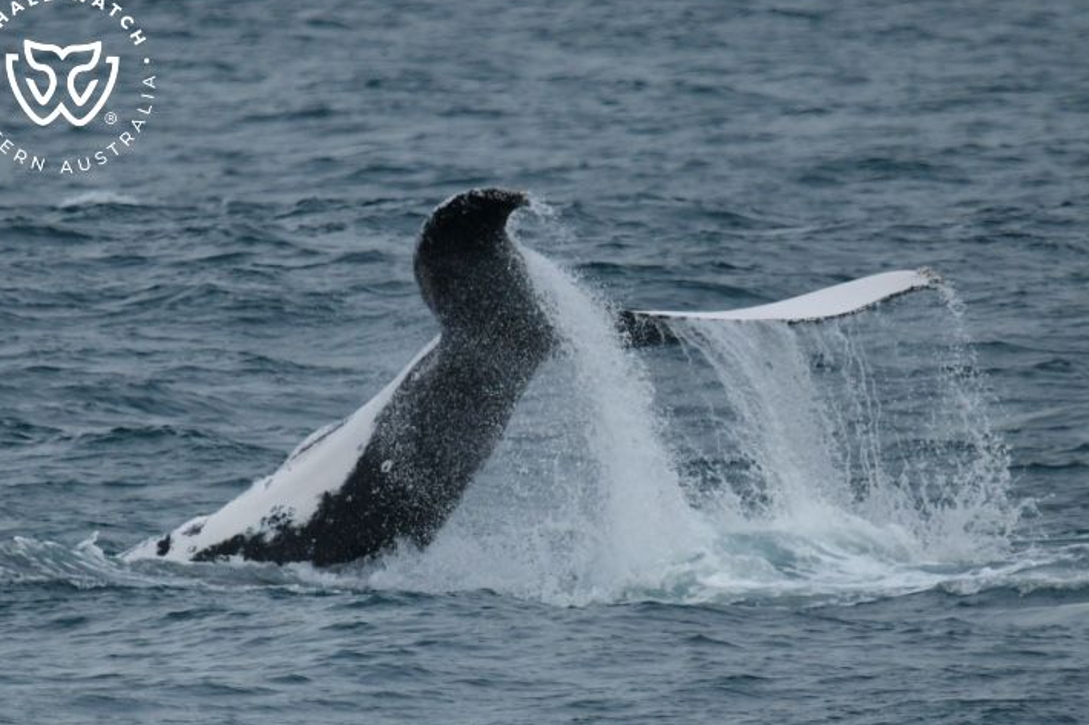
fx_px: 20443
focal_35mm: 676
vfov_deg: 2.0
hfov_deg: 3.1
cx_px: 577
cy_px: 392
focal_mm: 600
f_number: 6.3
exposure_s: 1/8000
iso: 1600
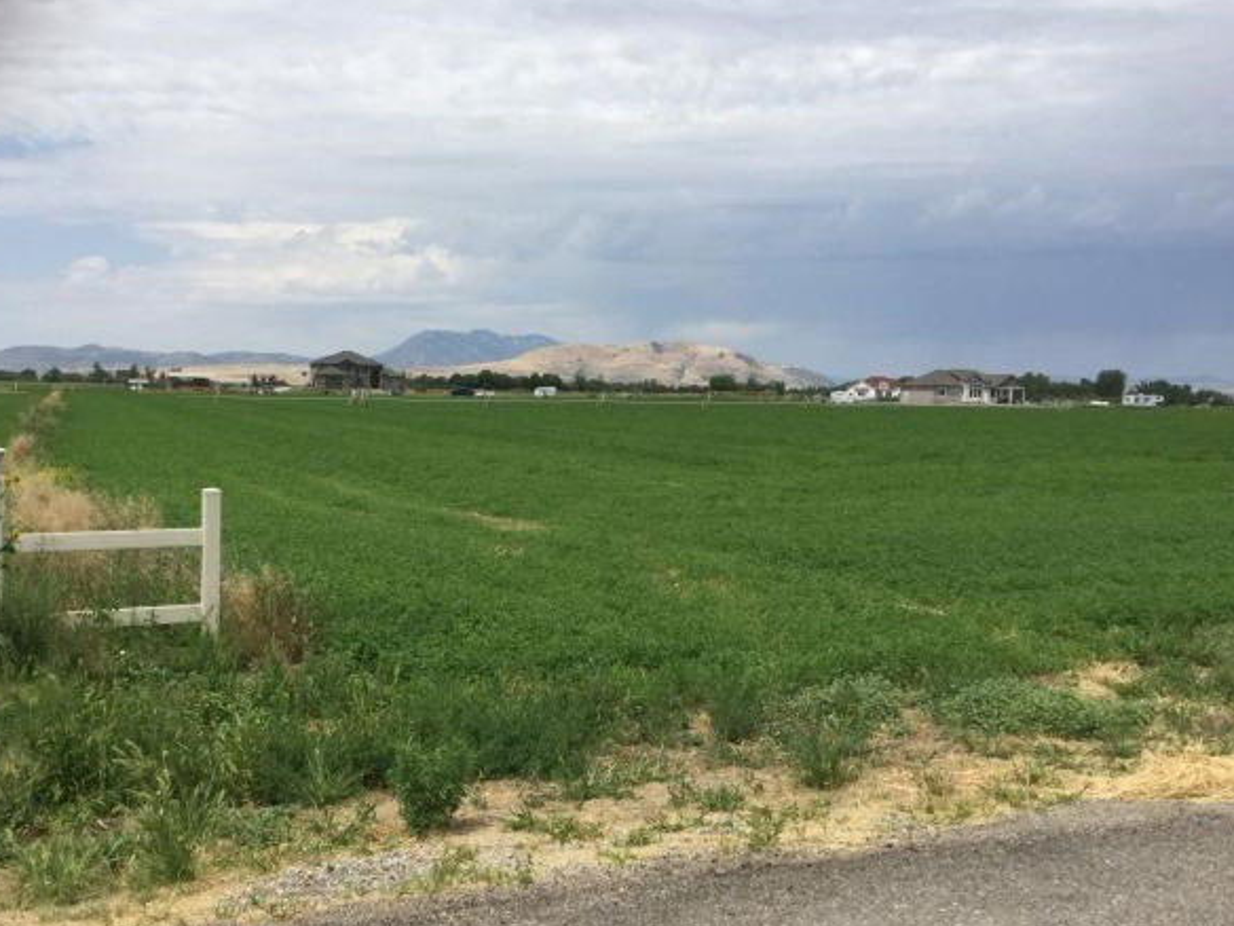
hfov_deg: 53.9
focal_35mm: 34
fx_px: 1212
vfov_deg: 41.8
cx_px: 579
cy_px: 463
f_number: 2.4
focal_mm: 3.3
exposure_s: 1/2037
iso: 25
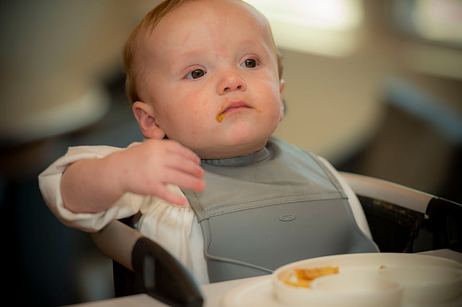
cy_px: 154
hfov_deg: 11.1
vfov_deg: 7.4
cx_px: 231
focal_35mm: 185
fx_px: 2373
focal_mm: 185
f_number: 2.8
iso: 125
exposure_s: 1/50
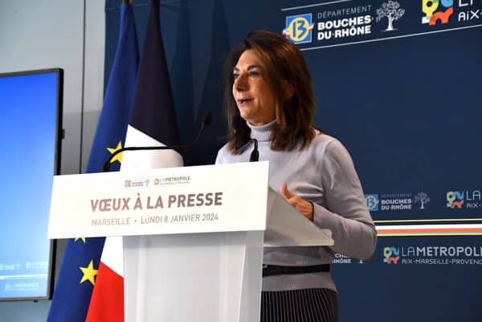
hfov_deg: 20.9
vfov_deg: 14.0
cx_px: 241
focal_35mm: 98
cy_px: 161
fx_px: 1305
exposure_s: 1/500
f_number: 5.6
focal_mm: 65
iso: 1600
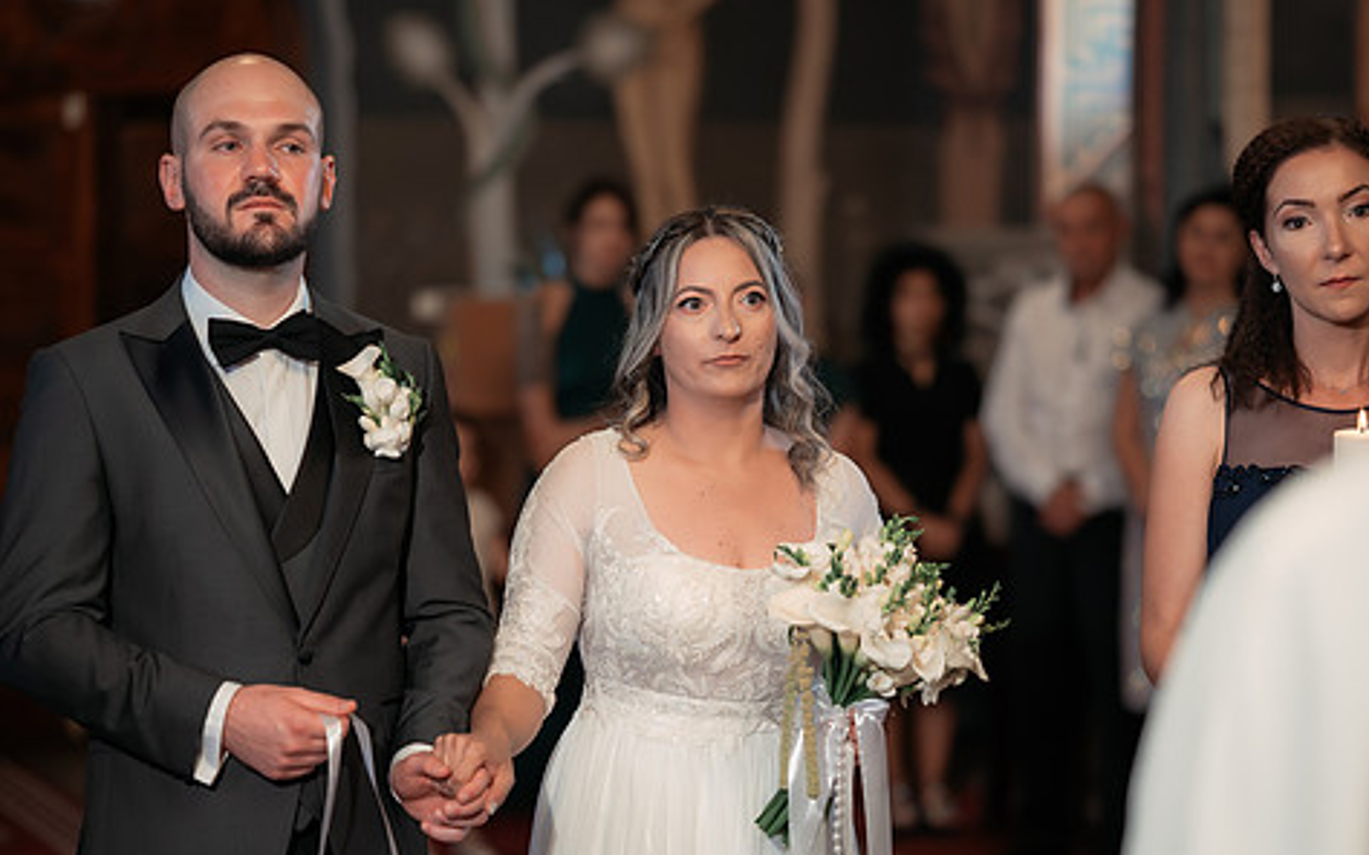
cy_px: 531
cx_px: 722
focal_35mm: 106
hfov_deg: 19.6
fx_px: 3954
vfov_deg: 12.3
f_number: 1.8
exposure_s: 1/200
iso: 1600
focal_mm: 85
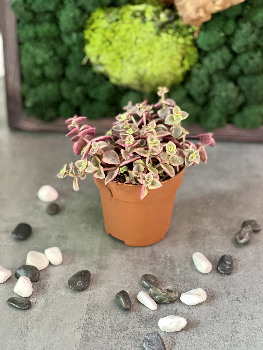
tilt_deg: -32.9
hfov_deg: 19.1
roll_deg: -0.2
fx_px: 780
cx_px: 132
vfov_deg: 25.3
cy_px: 175
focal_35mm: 77
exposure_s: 1/20
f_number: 2.8
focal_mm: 9
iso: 500
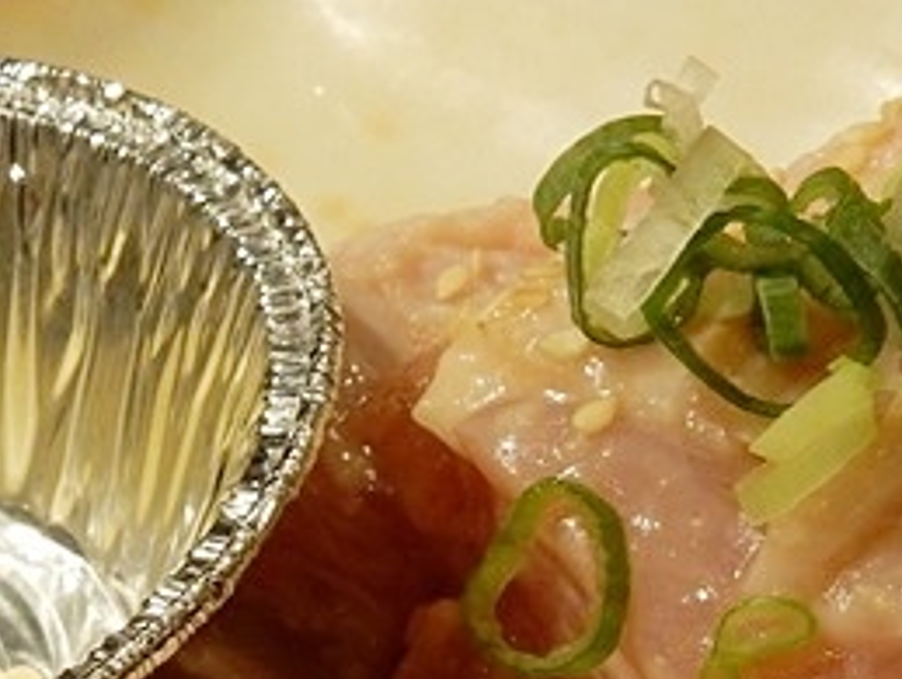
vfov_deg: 13.2
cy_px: 710
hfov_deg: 17.7
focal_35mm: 111
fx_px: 2896
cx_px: 348
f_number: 4
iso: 320
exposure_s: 1/30
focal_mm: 6.4
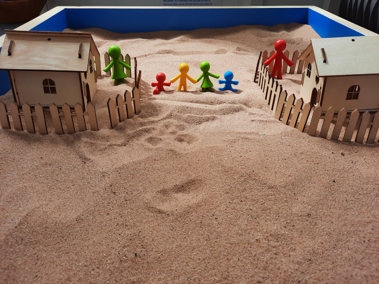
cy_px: 142
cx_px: 190
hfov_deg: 69.4
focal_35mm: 25
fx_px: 274
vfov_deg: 54.9
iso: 32
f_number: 2
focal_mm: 4.6
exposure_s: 1/221
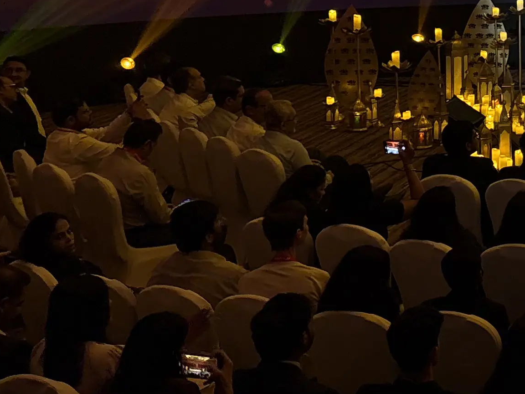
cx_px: 876
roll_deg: +0.2
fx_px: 1380
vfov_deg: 15.6
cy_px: -86
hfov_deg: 18.1
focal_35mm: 91
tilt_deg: -2.3
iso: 200
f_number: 1.6
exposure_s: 1/50
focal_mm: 5.96
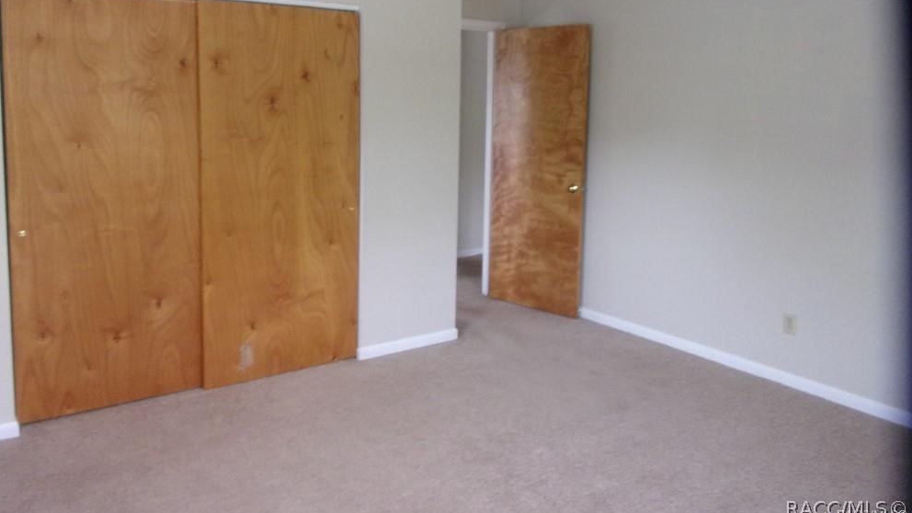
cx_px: 442
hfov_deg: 69.8
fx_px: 653
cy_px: 171
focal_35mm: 27
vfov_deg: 42.3
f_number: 3.3
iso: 200
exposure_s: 1/24
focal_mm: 4.3
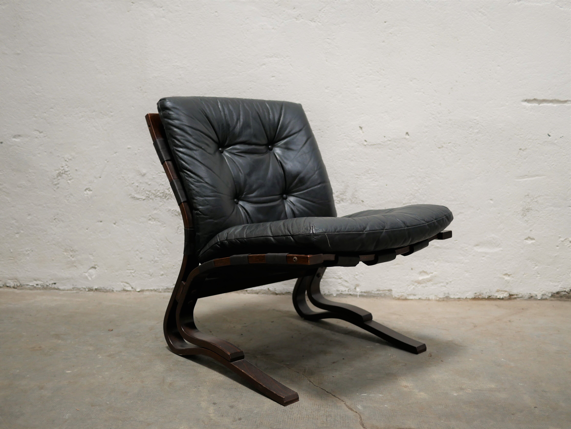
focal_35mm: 40
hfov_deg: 46.8
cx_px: 286
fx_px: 660
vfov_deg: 36.0
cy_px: 214
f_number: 1.7
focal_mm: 20
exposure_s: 1/60
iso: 250
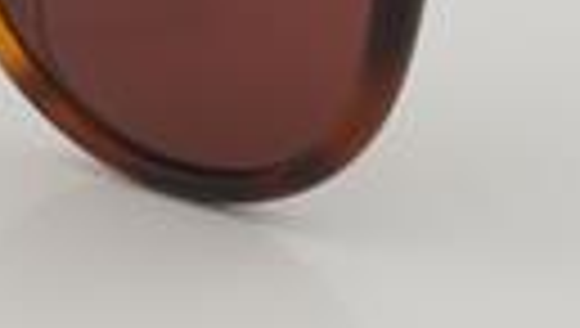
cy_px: -144
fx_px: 3367
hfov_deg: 9.8
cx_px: 346
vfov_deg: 5.5
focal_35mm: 219
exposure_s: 1/3
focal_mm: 45
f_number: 32
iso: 100
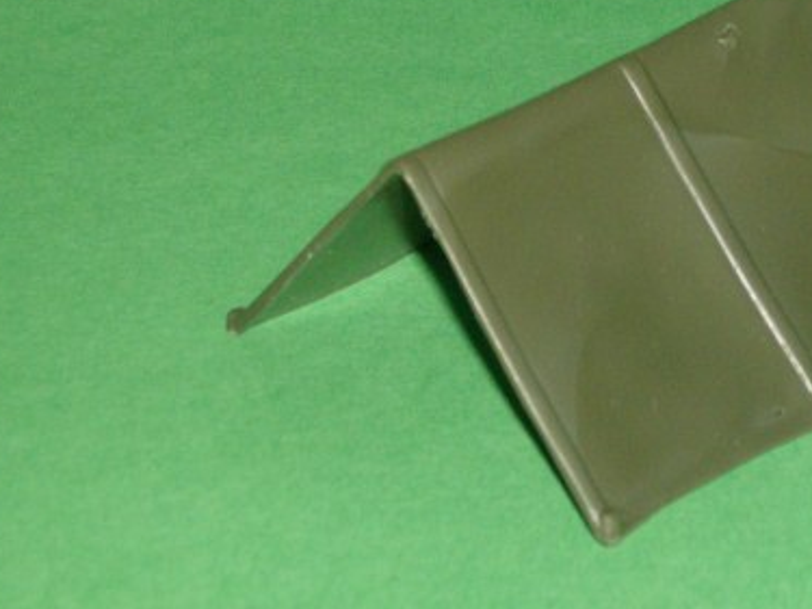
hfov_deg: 13.6
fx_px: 3400
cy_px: 210
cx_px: 626
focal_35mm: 145
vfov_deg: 10.2
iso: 200
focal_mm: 14.1
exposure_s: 1/101
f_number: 4.2
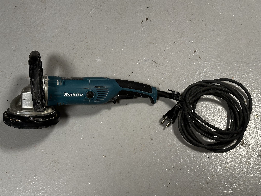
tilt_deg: -69.4
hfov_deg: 39.7
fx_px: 362
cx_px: 130
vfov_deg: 30.3
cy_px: 98
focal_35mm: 48
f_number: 1.78
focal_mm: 6.86
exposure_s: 1/50
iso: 200
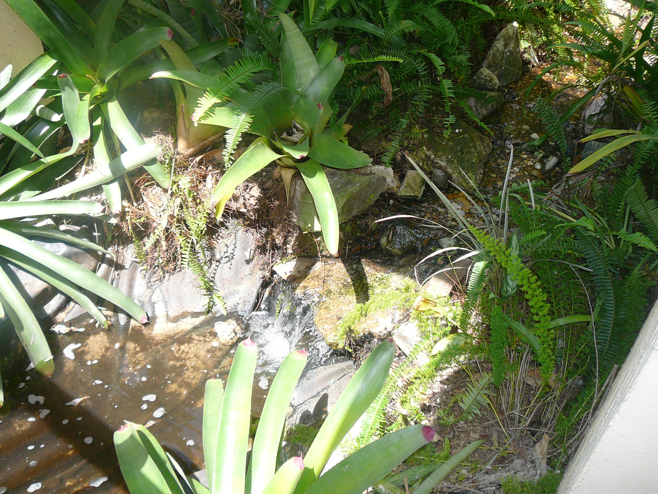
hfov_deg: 52.6
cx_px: 329
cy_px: 247
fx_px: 665
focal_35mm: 35
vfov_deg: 40.7
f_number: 2.8
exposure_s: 1/200
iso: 80
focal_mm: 5.2
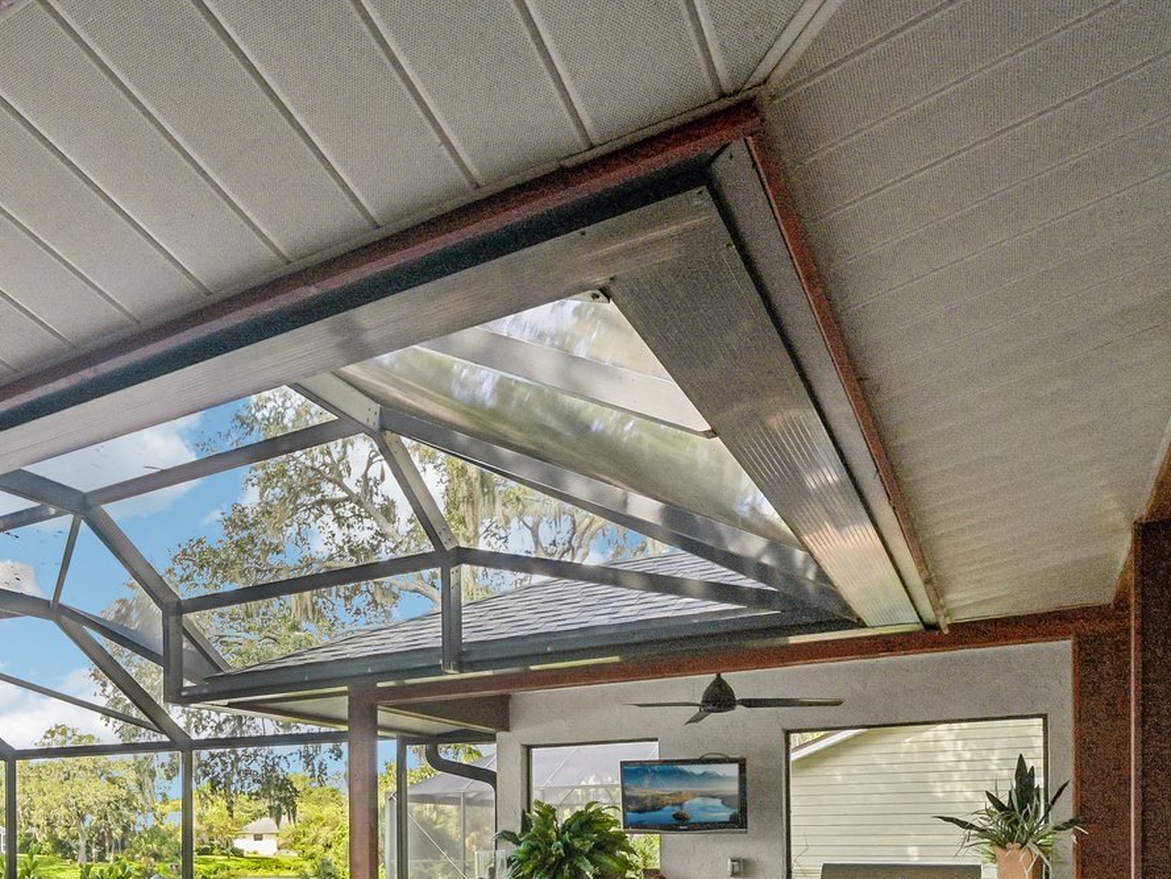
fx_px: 1049
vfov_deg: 41.1
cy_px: 824
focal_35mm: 31
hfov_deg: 54.4
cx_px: 238
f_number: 8
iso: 400
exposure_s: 1/160
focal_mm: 14
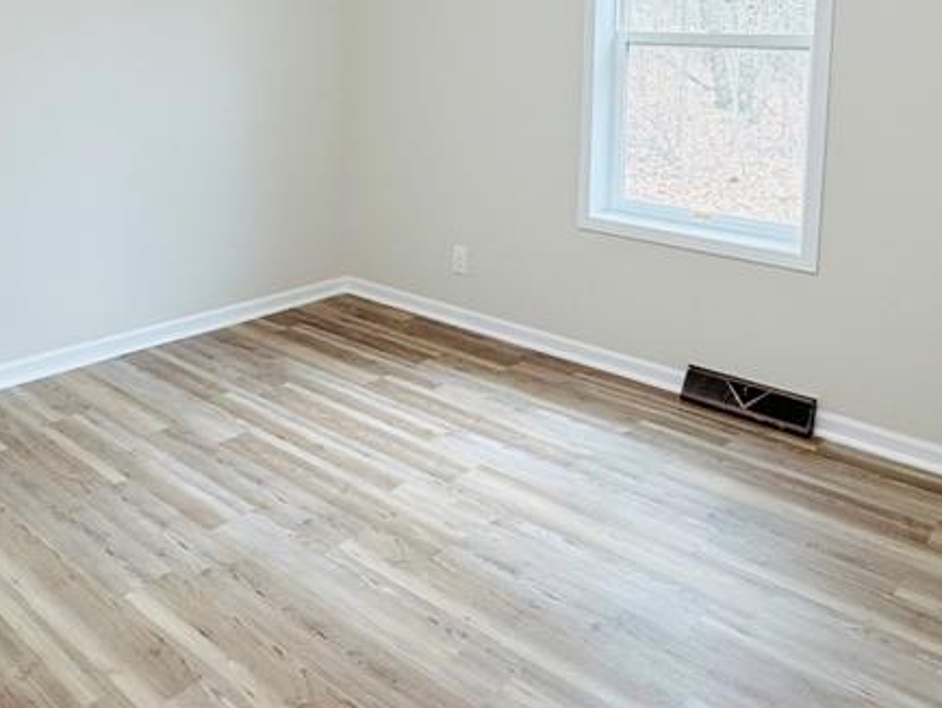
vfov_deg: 40.5
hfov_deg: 55.3
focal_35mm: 33
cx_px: 462
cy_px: 104
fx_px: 899
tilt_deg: -5.4
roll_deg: -2.4
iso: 100
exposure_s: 1/99
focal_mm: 2.22
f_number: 2.2
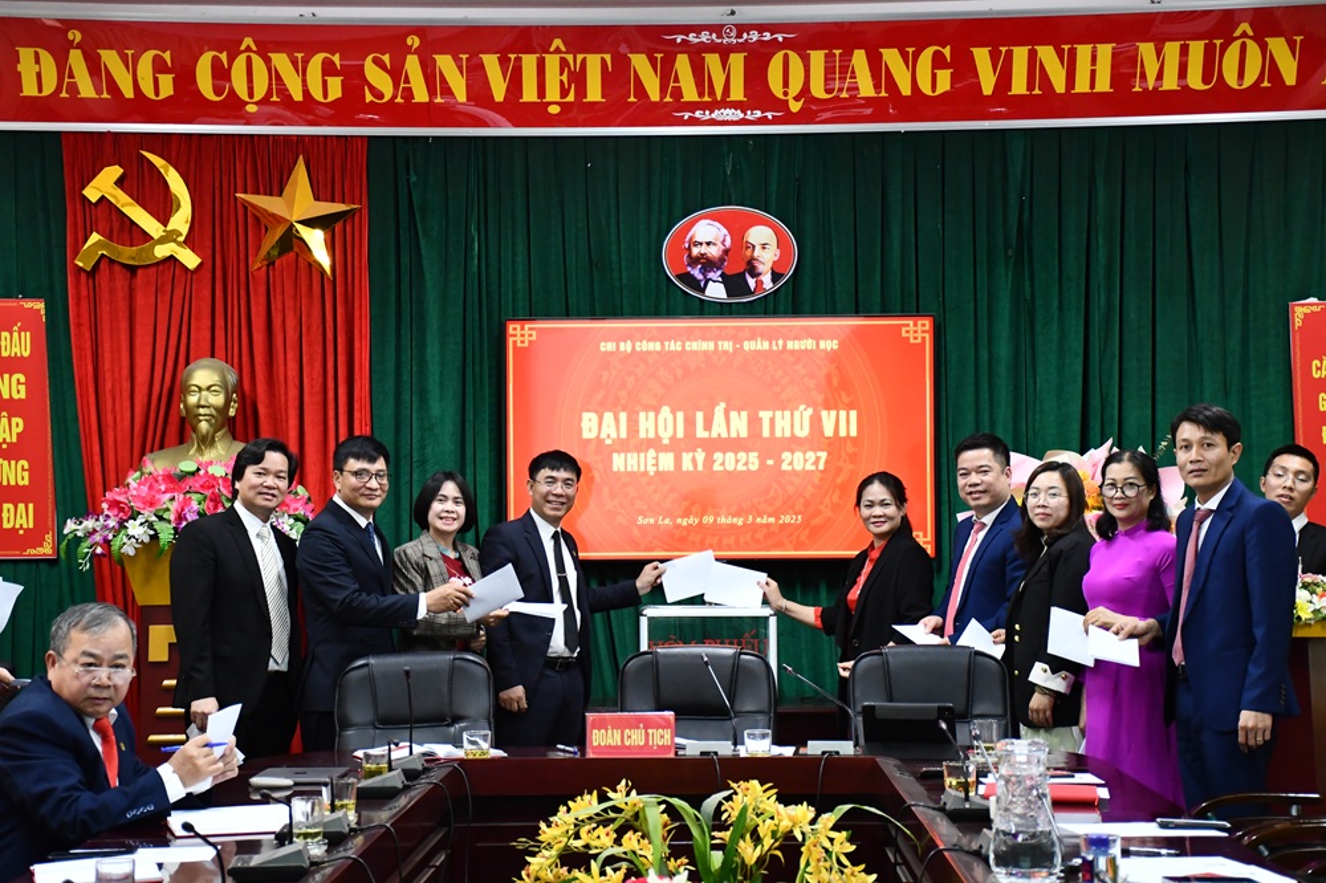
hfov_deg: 30.1
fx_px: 2467
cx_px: 663
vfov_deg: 20.3
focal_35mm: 67
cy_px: 442
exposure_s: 1/125
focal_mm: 45
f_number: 4.5
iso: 3200
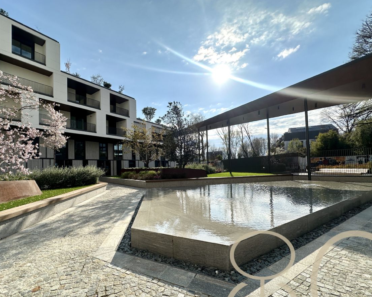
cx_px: 171
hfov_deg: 92.9
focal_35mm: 16
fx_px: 176
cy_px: 162
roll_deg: +0.4
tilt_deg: +0.9
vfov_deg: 80.2
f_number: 2.2
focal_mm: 2.22
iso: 50
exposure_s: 1/3205
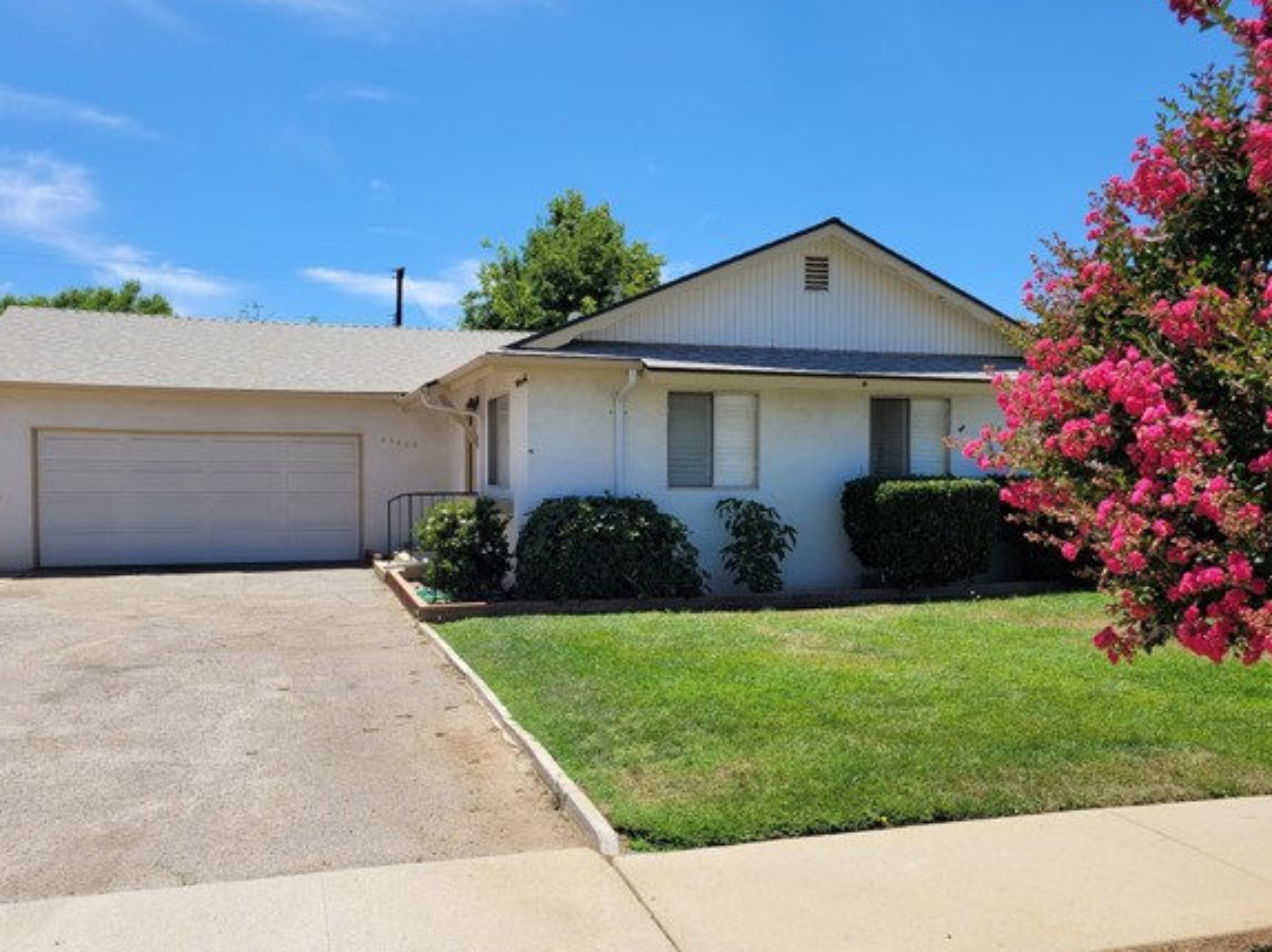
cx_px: 638
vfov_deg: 48.2
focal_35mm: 29
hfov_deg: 61.7
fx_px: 1065
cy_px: 507
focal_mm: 5.4
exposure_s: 1/2180
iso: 40
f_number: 1.8
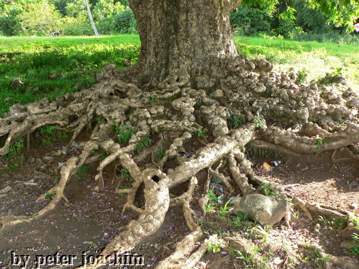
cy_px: 134
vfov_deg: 40.7
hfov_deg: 52.6
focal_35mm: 35
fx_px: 363
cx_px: 180
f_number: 2.8
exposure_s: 1/60
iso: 64
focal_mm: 6
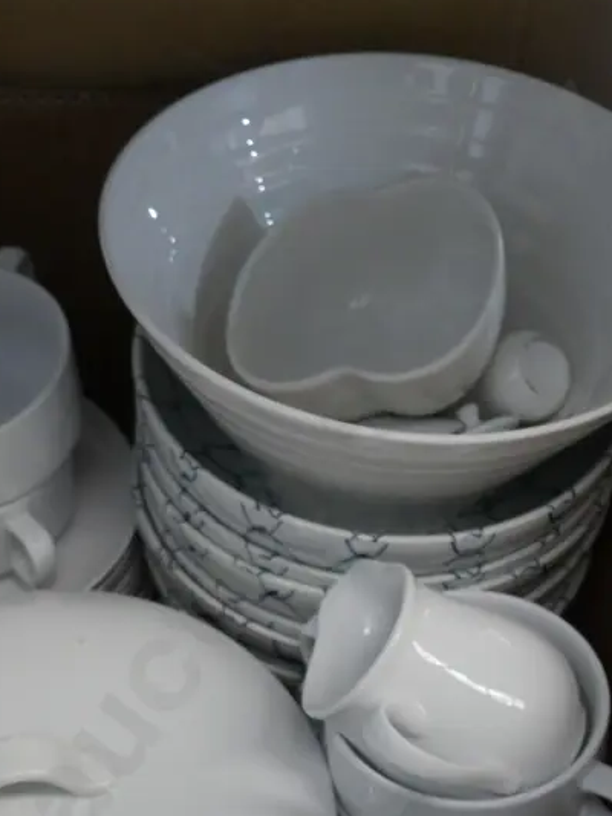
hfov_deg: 20.0
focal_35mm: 73
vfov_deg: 25.9
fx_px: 1720
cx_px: 125
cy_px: 726
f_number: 4.1
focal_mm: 19
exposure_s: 1/60
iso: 3200
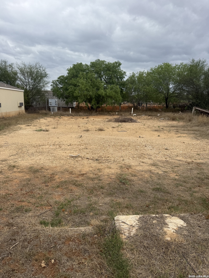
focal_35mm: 24
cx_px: 104
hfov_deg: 56.8
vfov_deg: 71.6
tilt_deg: -10.9
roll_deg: -1.3
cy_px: 139
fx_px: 193
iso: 80
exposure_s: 1/4167
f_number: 1.78
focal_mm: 6.76
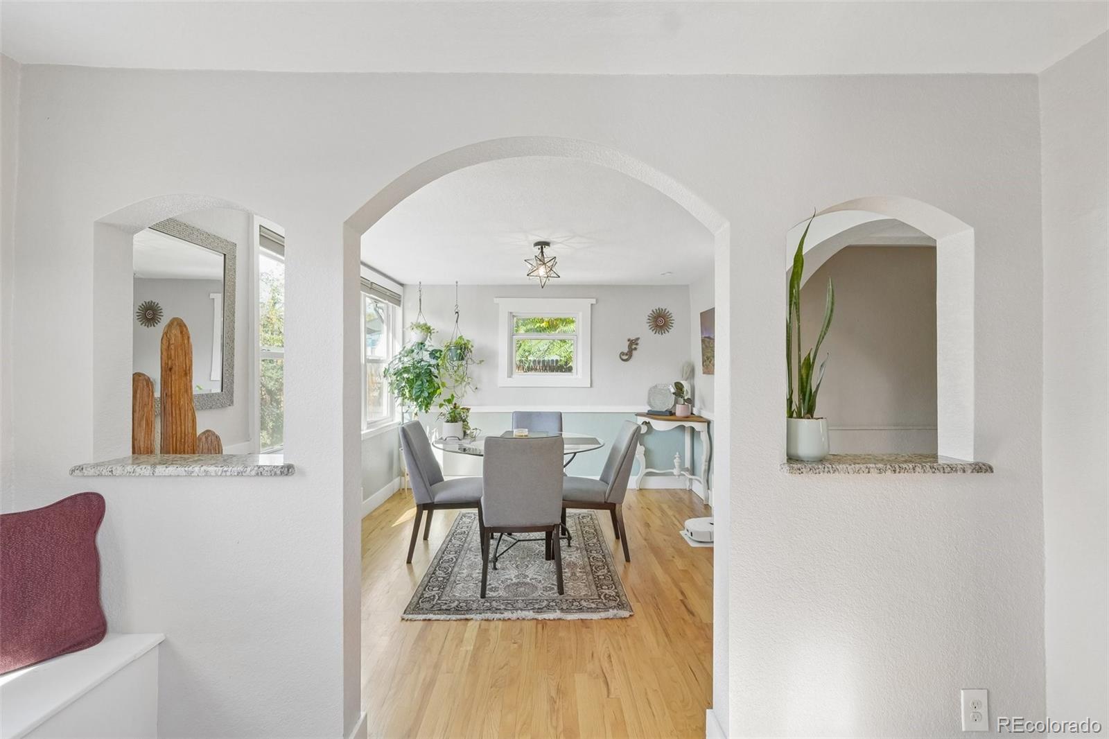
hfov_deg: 100.4
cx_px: 554
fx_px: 462
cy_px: 370
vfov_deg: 77.3
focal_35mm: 15
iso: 800
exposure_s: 1/15
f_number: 8
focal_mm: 10
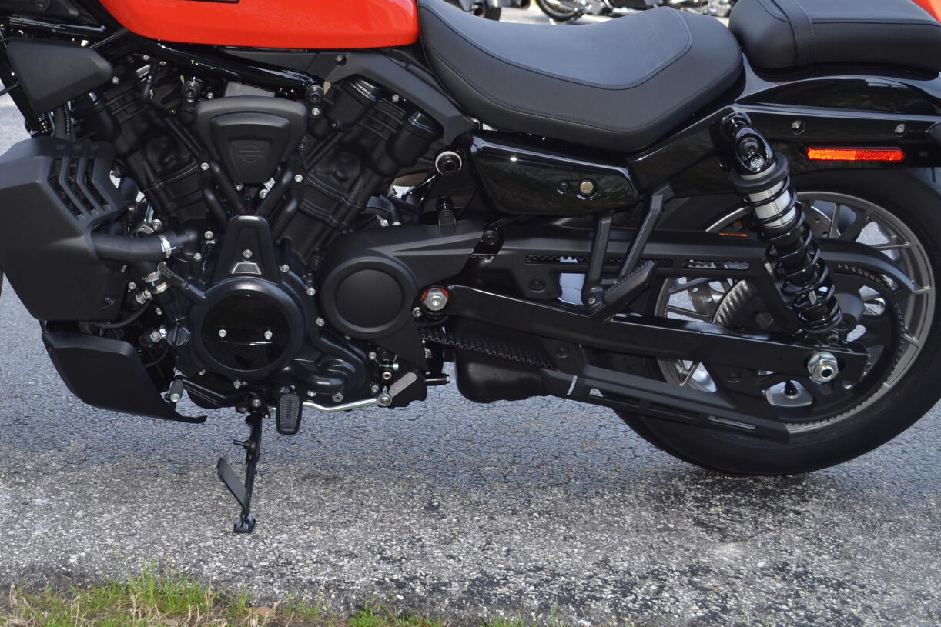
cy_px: 117
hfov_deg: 36.5
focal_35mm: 54
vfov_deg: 24.6
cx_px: 314
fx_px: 1412
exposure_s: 1/200
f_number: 5.6
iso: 100
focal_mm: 22
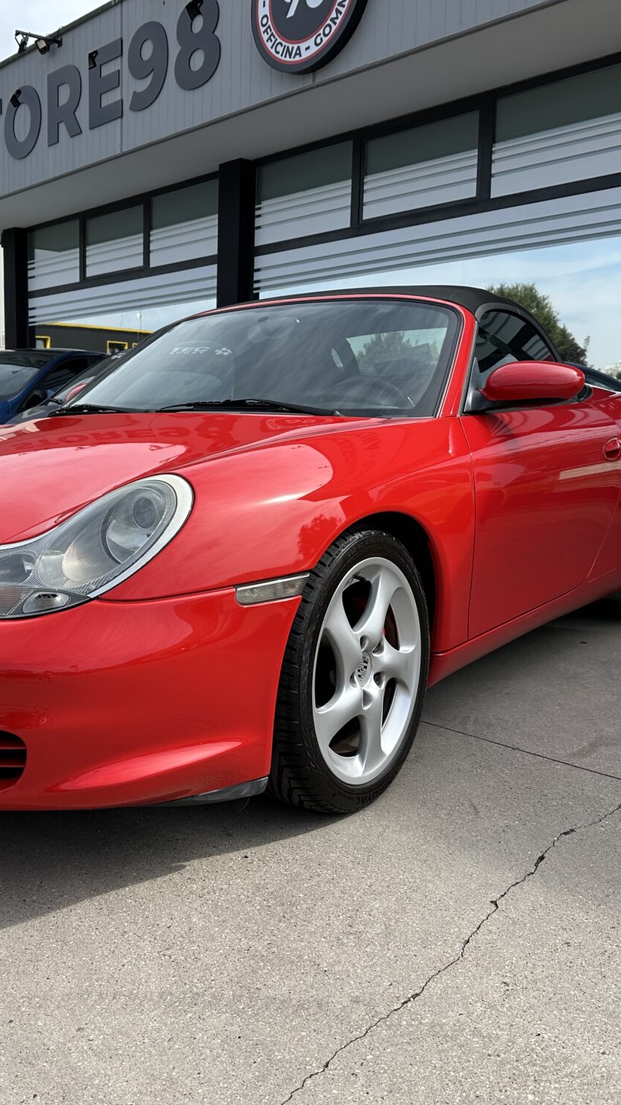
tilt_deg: -6.5
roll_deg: -0.6
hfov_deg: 33.2
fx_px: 1025
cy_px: 552
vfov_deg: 56.6
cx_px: 168
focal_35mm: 35
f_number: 1.78
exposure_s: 1/2809
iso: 80
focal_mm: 6.86
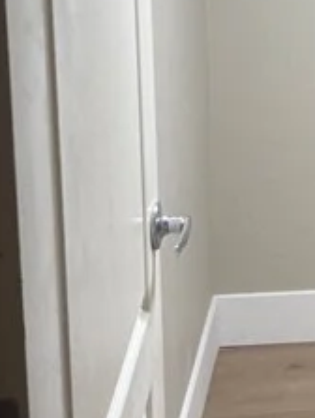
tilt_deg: -11.3
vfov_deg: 17.6
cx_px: 609
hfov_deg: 12.1
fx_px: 1331
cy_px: 62
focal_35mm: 110
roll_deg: -1.6
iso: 125
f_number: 1.78
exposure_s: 1/60
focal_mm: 6.76
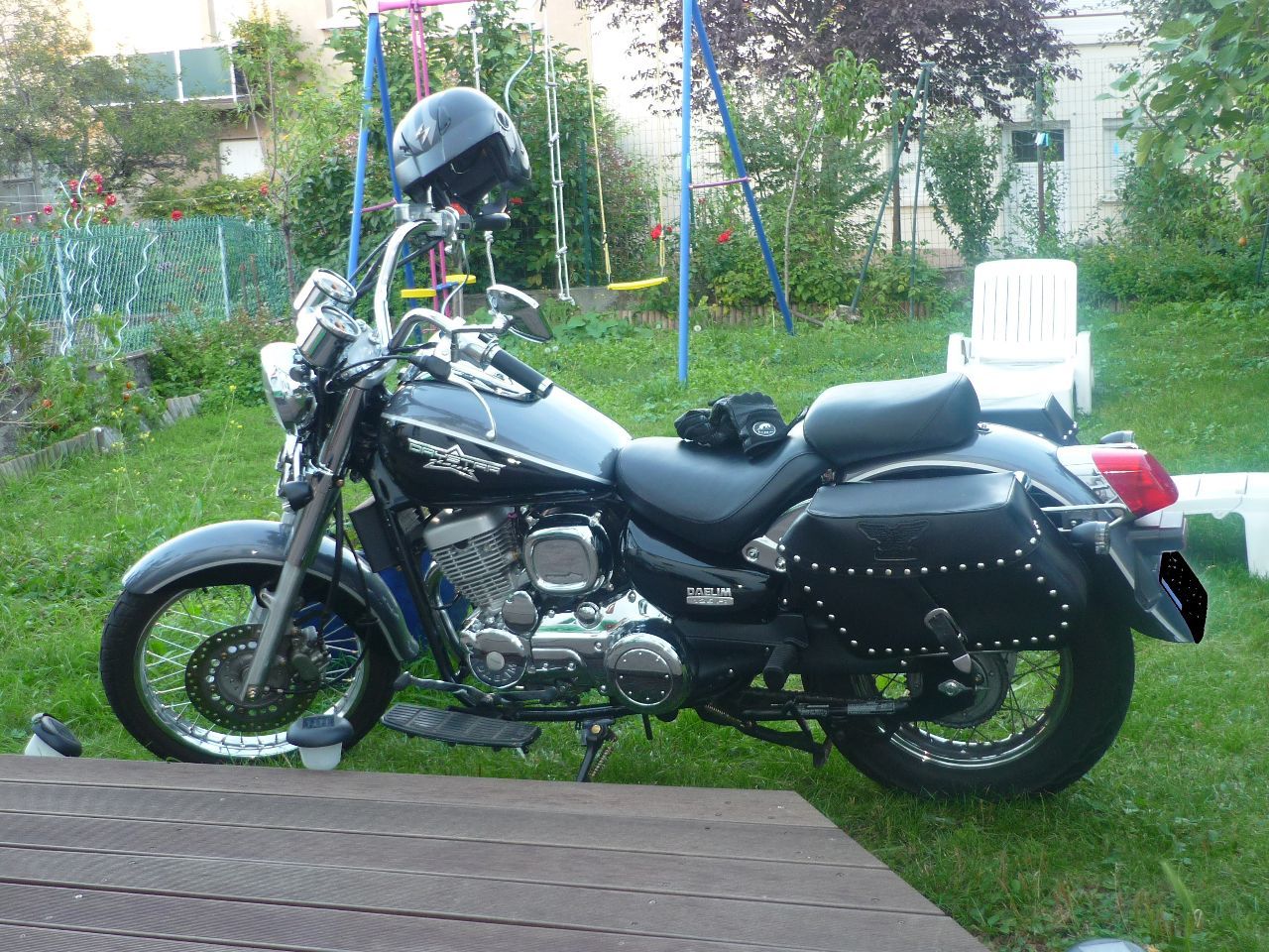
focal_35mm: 47
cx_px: 634
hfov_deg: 40.4
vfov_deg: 30.9
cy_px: 476
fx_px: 1723
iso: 100
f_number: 3.1
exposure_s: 1/40
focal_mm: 7.8
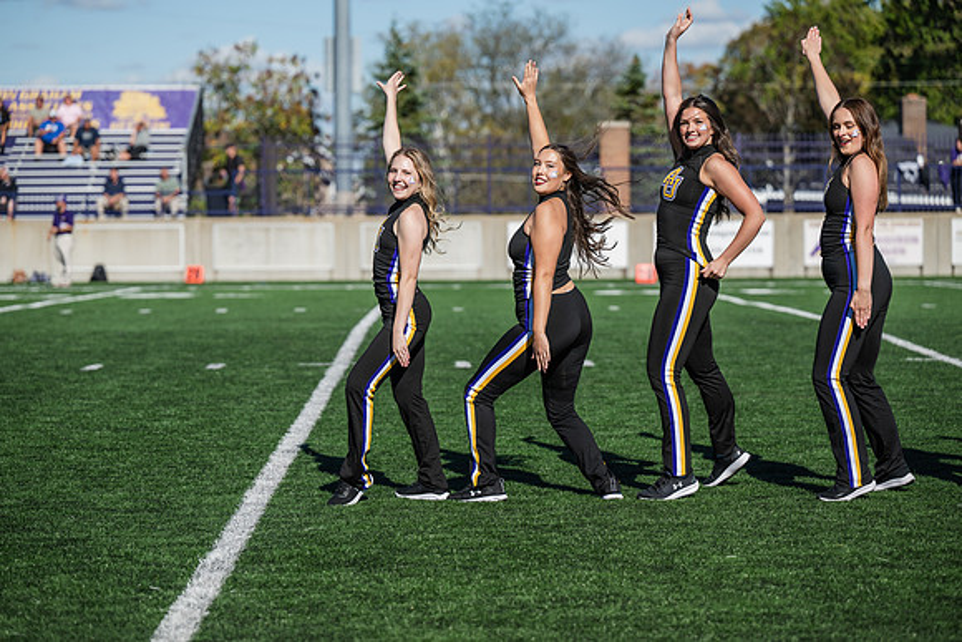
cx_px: 481
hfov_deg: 18.6
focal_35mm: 110
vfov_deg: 12.5
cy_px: 321
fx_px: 2940
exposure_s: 1/1600
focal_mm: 110
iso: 80
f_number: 3.2
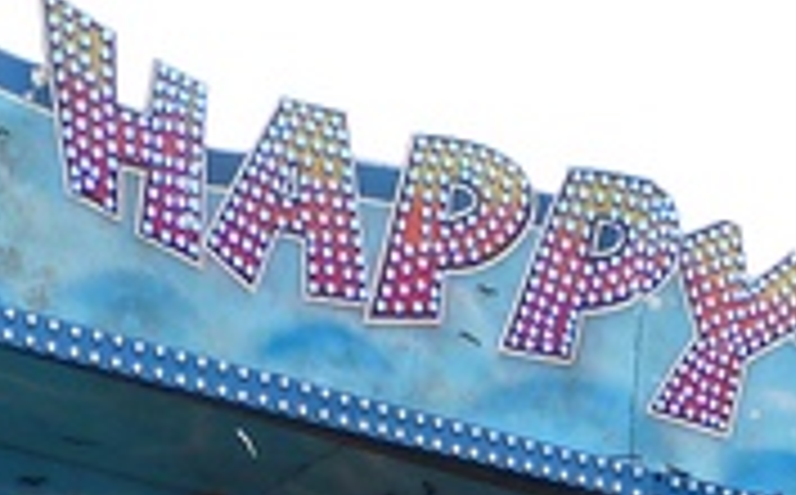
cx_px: 531
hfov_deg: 13.9
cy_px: 1431
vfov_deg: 7.7
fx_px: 3249
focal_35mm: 150
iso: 100
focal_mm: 4.5
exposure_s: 1/200
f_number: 4
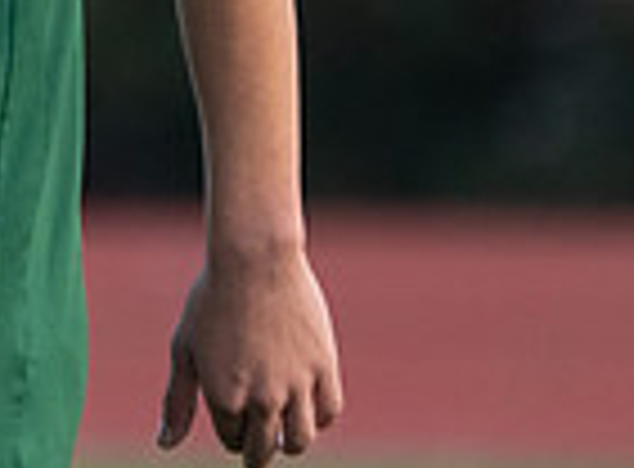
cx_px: -330
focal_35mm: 2763
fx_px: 50305
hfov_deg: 0.7
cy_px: -218
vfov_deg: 0.5
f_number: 5.6
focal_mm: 400
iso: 800
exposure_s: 1/1250
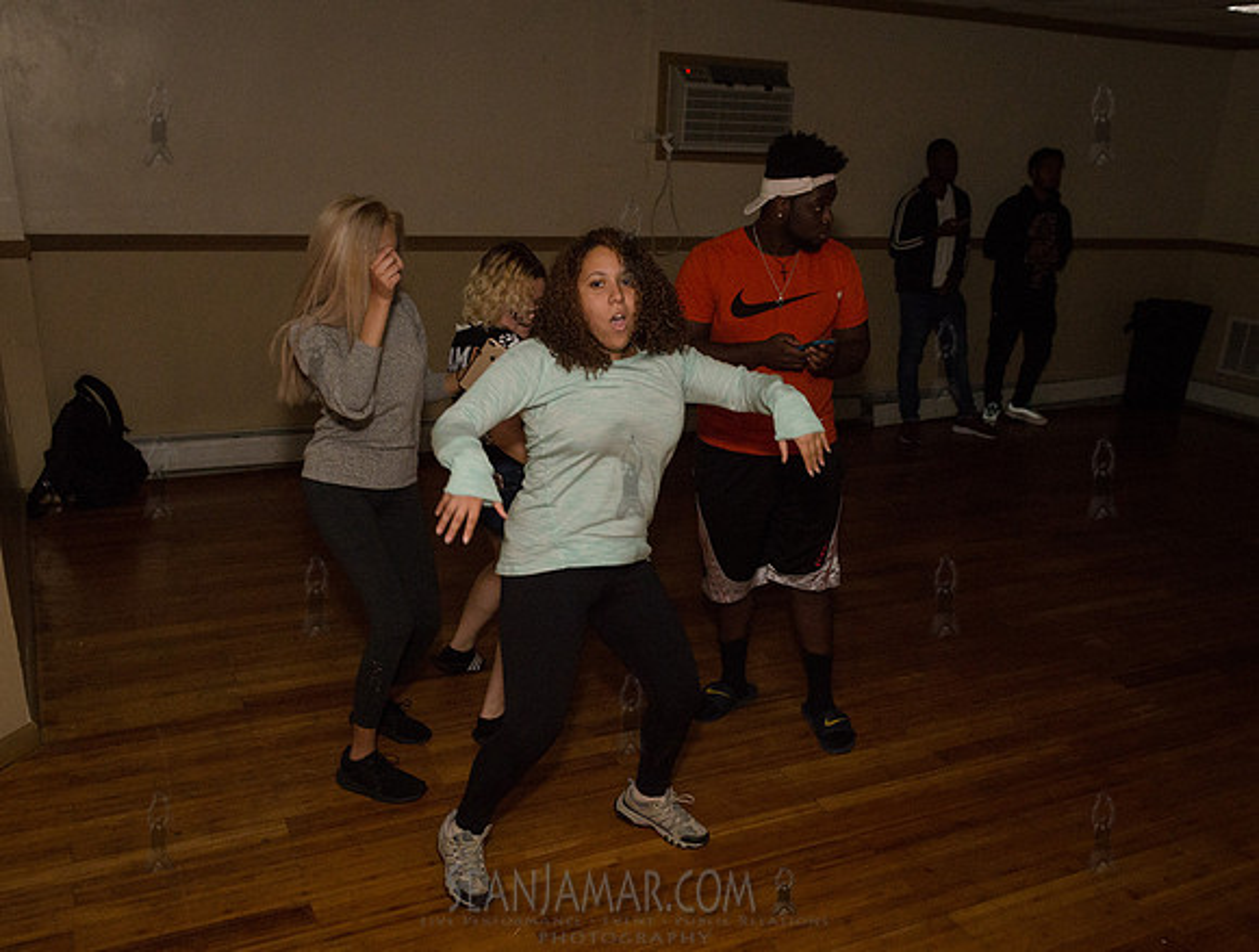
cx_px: 666
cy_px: 586
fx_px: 1171
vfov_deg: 44.0
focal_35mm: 32
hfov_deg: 56.5
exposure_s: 1/320
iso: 2000
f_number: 4
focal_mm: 24
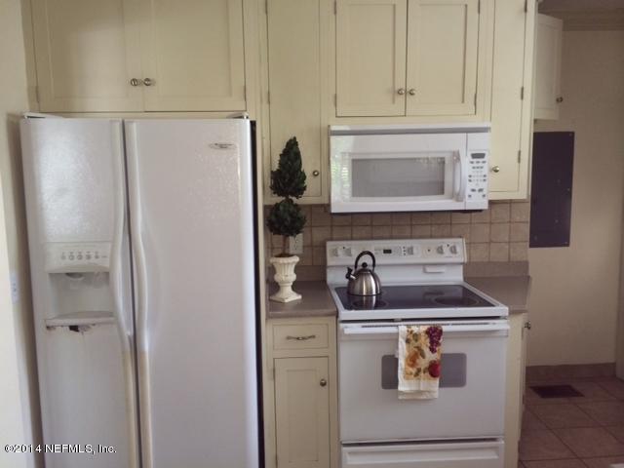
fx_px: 541
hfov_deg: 60.0
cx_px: 312
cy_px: 234
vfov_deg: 46.8
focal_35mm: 30
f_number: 2.2
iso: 80
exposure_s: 1/30
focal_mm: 4.12
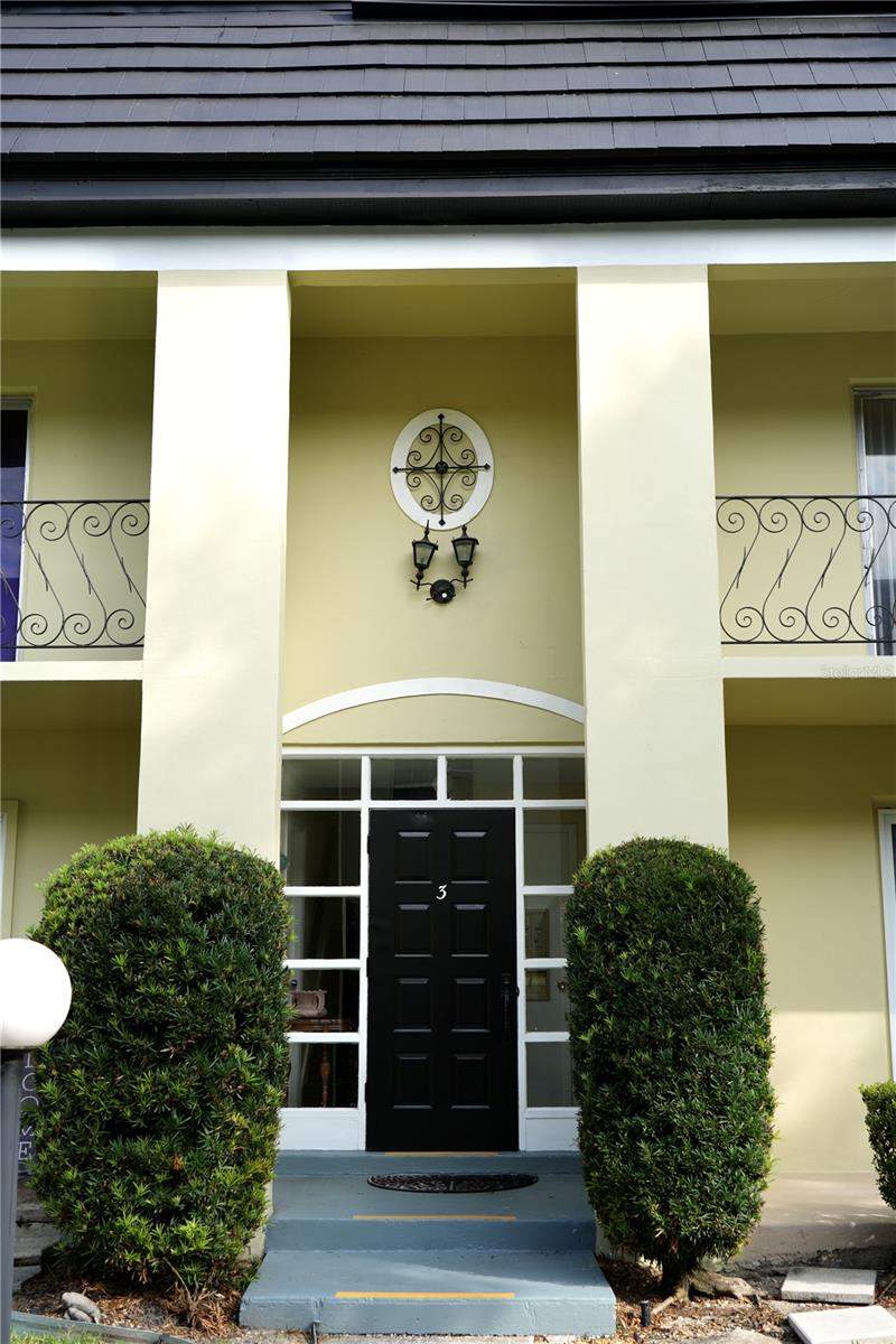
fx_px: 1381
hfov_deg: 35.9
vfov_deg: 51.9
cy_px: 672
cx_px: 448
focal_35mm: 37
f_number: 5.6
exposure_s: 1/320
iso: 100
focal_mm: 37
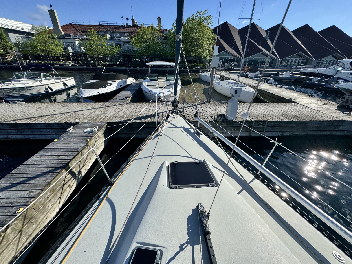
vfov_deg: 85.7
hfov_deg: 102.1
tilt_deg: -28.4
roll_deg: -1.9
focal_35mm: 14
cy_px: 132
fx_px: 142
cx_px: 176
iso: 50
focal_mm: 2.22
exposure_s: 1/3106
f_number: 2.2
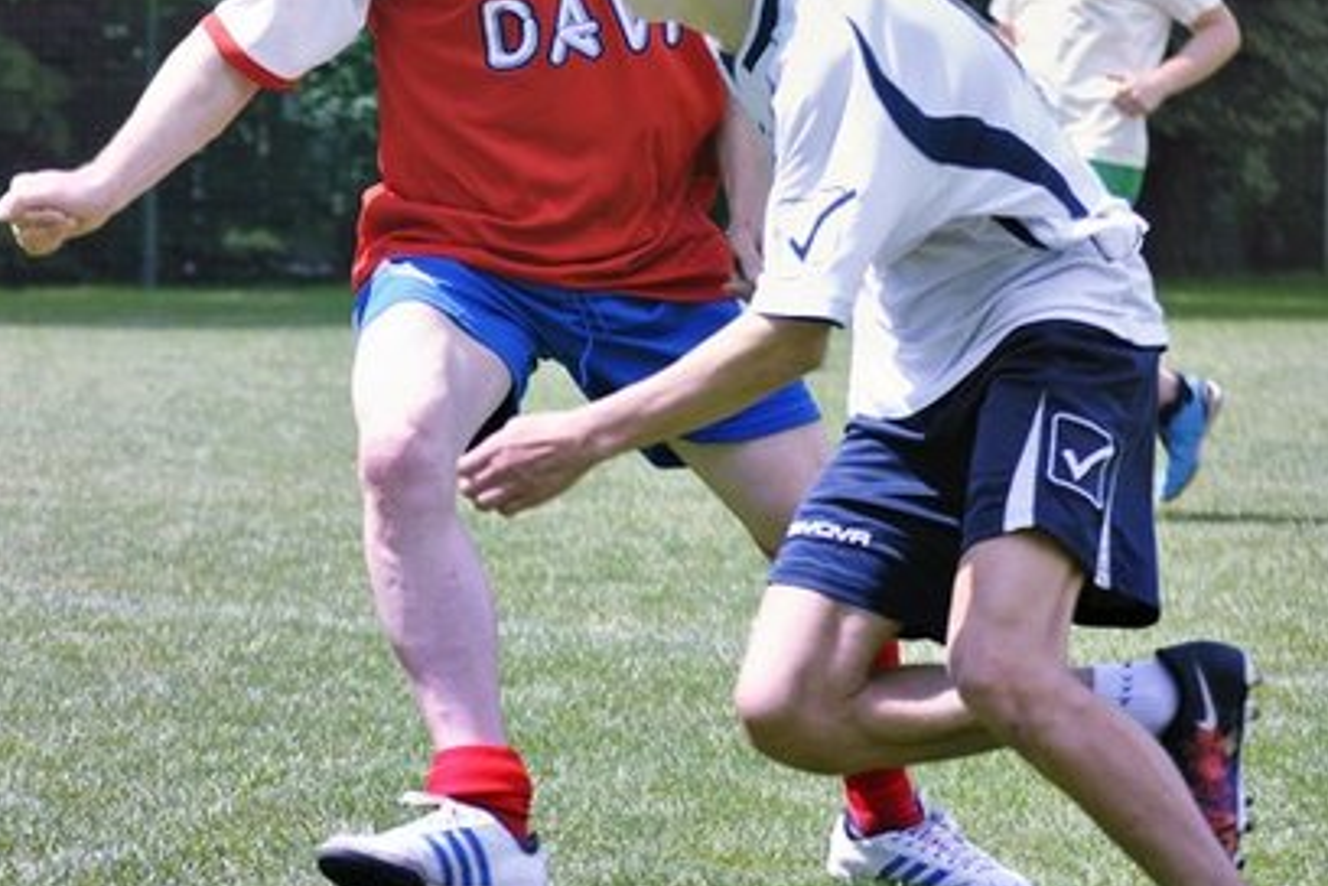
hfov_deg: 10.8
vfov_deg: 7.2
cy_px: 252
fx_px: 7045
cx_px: 420
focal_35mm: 191
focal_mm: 80
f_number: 4.2
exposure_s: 1/1000
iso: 200
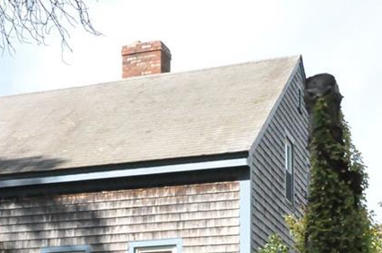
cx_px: 60
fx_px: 955
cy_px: 285
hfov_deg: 22.2
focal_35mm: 90
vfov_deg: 14.7
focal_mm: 25
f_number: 16
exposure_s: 1/1000
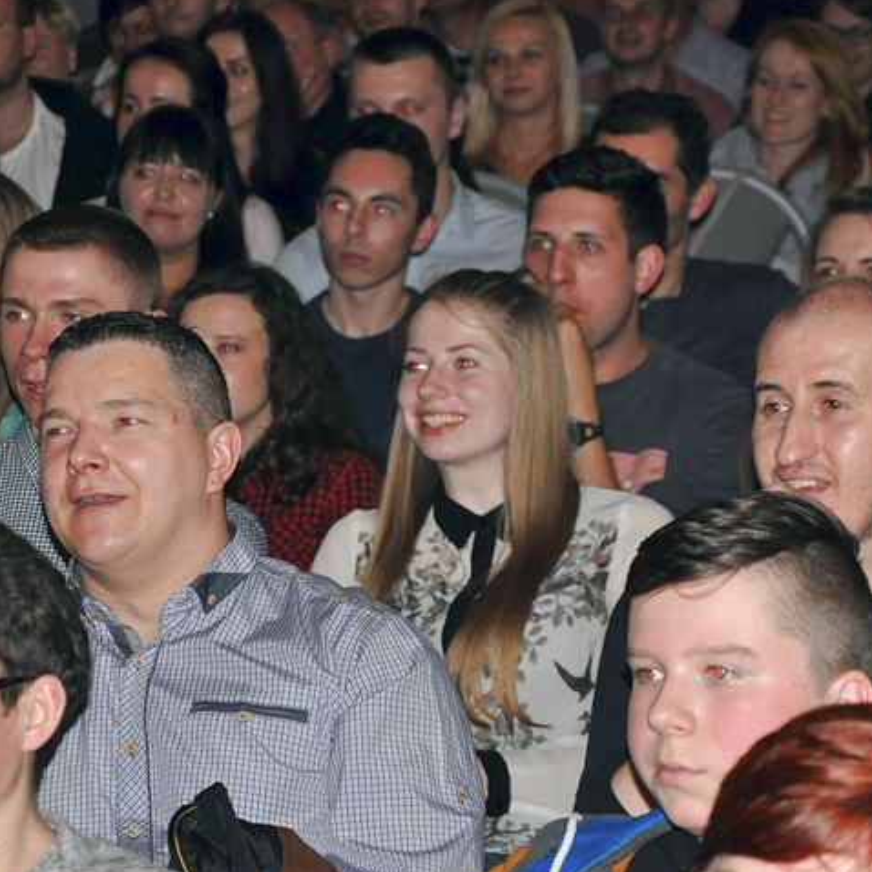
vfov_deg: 10.3
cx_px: 418
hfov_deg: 10.3
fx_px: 4838
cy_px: 389
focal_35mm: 170
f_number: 5.3
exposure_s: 1/60
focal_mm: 75
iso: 1000
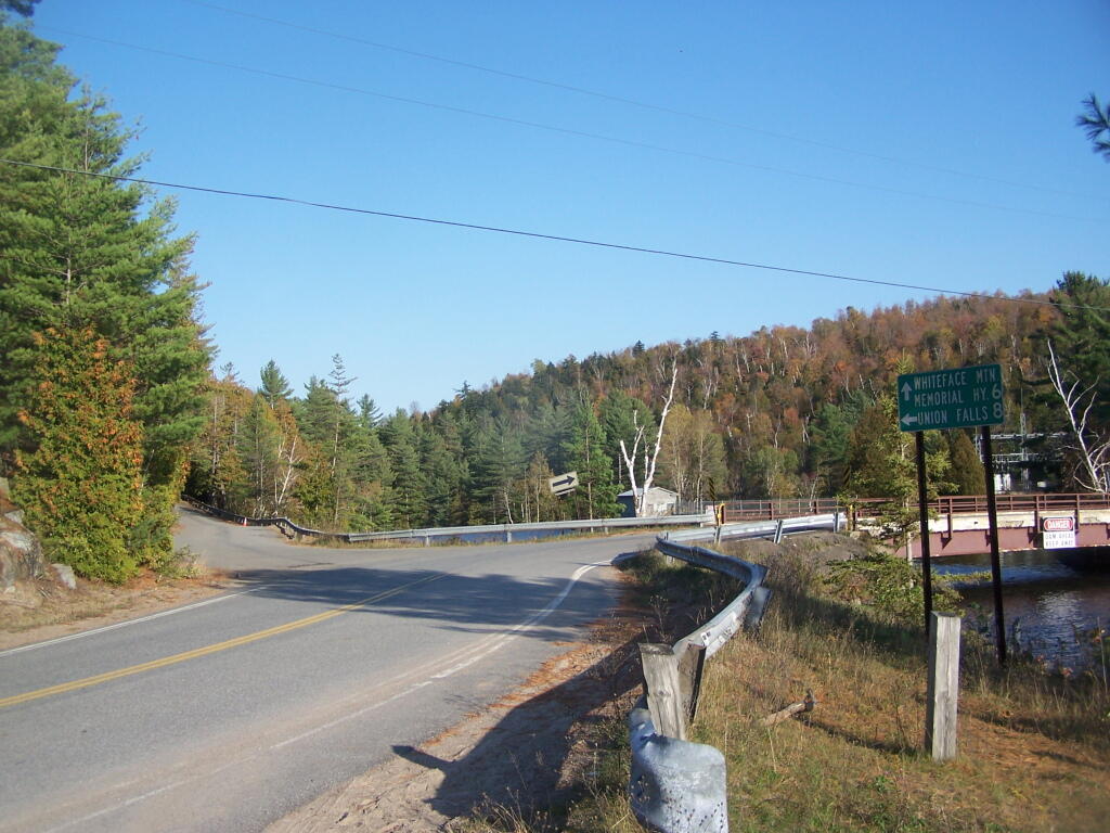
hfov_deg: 49.0
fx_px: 1219
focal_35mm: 38
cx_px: 555
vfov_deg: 37.7
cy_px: 416
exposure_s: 1/800
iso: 80
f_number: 2.8
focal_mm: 6.3
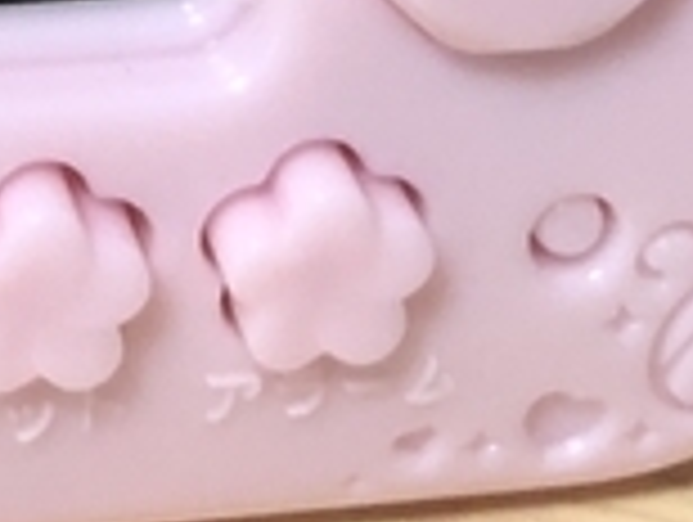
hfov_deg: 8.8
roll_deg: +0.5
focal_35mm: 218
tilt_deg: -16.8
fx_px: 4371
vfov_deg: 6.2
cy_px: -1192
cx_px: -360
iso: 64
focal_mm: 3.99
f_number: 1.8
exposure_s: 1/17
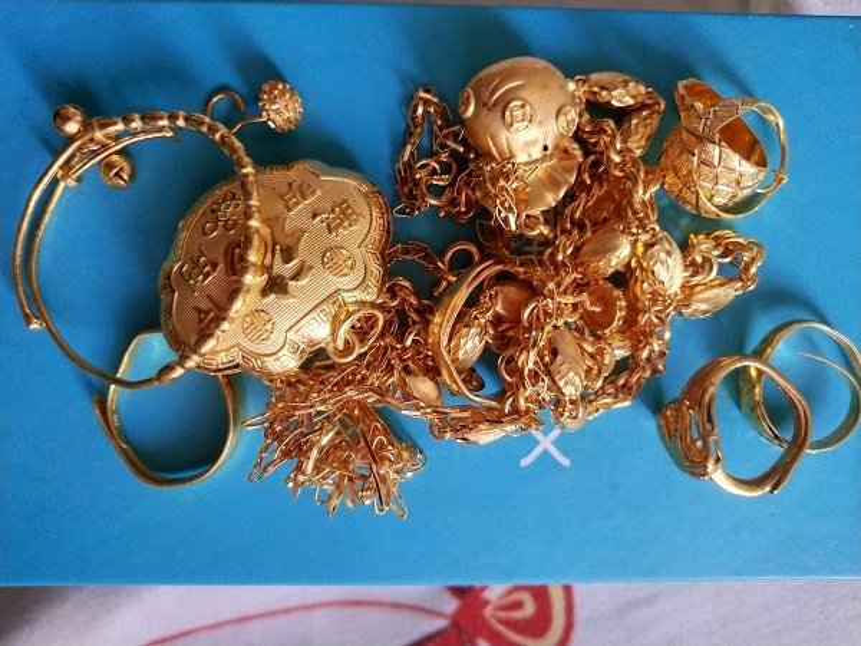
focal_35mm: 30
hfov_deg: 60.0
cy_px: 323
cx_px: 430
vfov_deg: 46.8
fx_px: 746
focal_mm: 3.95
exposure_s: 1/50
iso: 324
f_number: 1.8
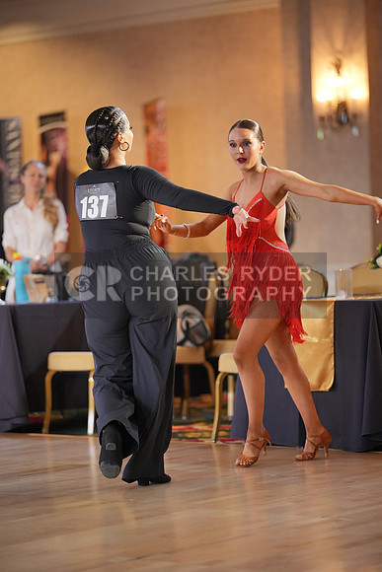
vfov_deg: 18.1
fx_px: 1797
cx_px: 191
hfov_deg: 12.1
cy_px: 286
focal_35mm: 113
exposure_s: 1/500
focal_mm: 113
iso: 1600
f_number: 2
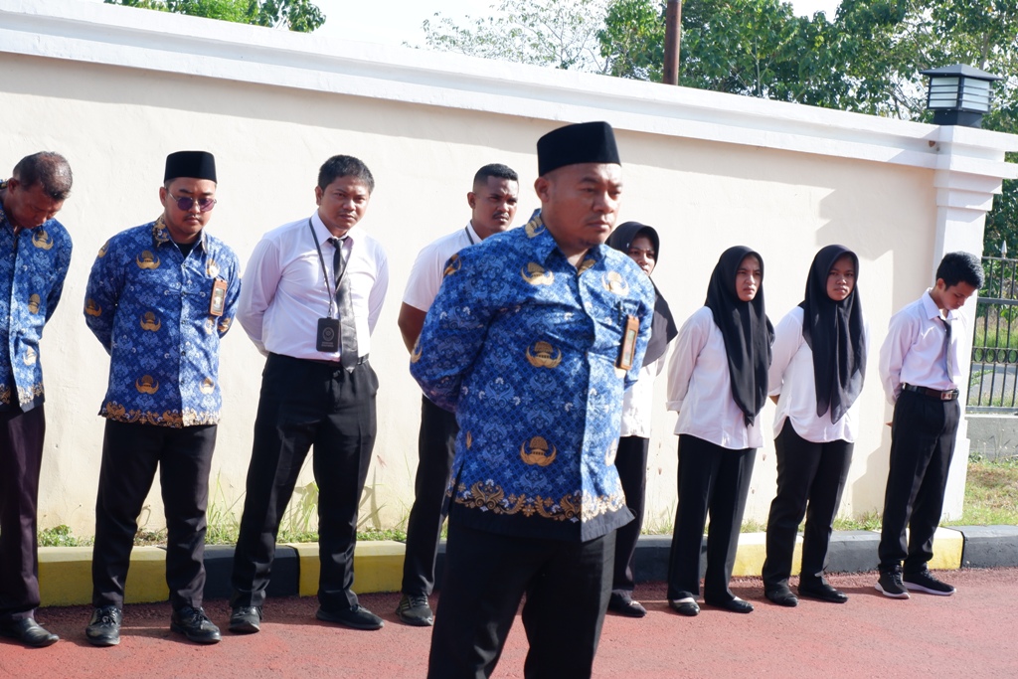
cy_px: 340
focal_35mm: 65
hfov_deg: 31.0
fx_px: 1838
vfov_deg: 20.9
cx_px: 509
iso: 200
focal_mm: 43.2
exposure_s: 1/300
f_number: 5.6
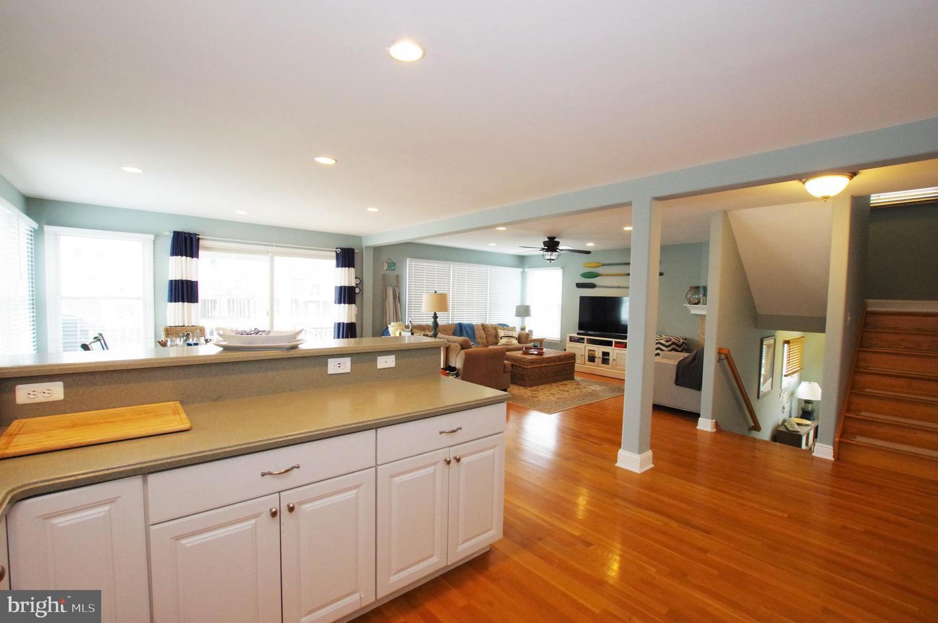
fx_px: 390
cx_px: 469
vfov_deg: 77.2
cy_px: 312
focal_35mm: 15
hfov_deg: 100.4
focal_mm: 10
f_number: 8
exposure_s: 1/60
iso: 3200
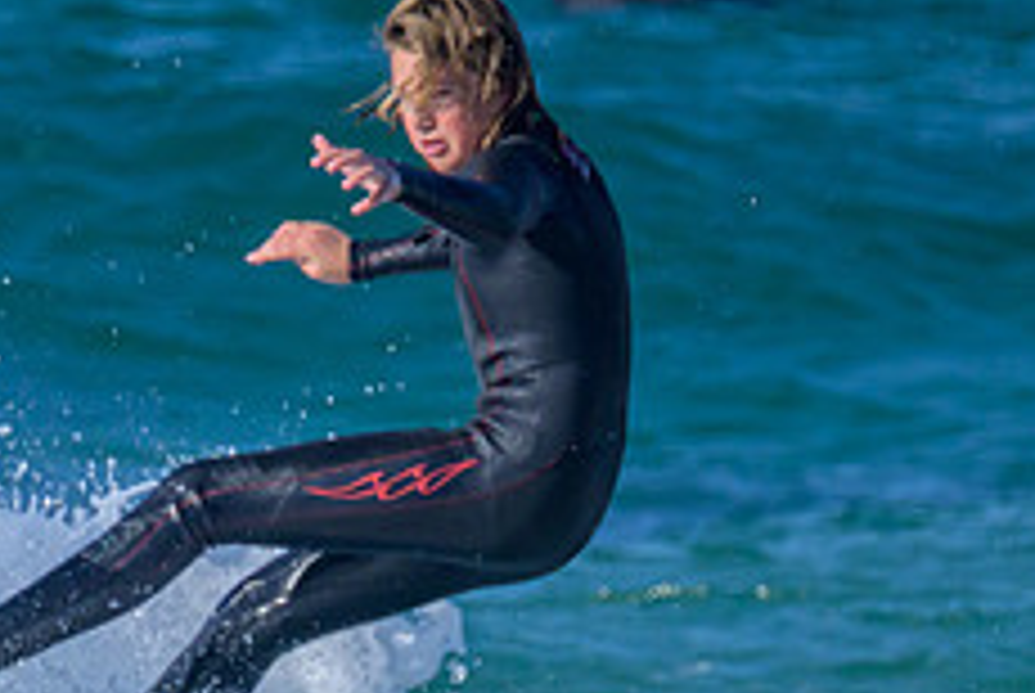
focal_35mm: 2112
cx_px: -6
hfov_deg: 1.0
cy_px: 1085
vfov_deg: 0.7
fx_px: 60797
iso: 900
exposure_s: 1/2000
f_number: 11
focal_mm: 610
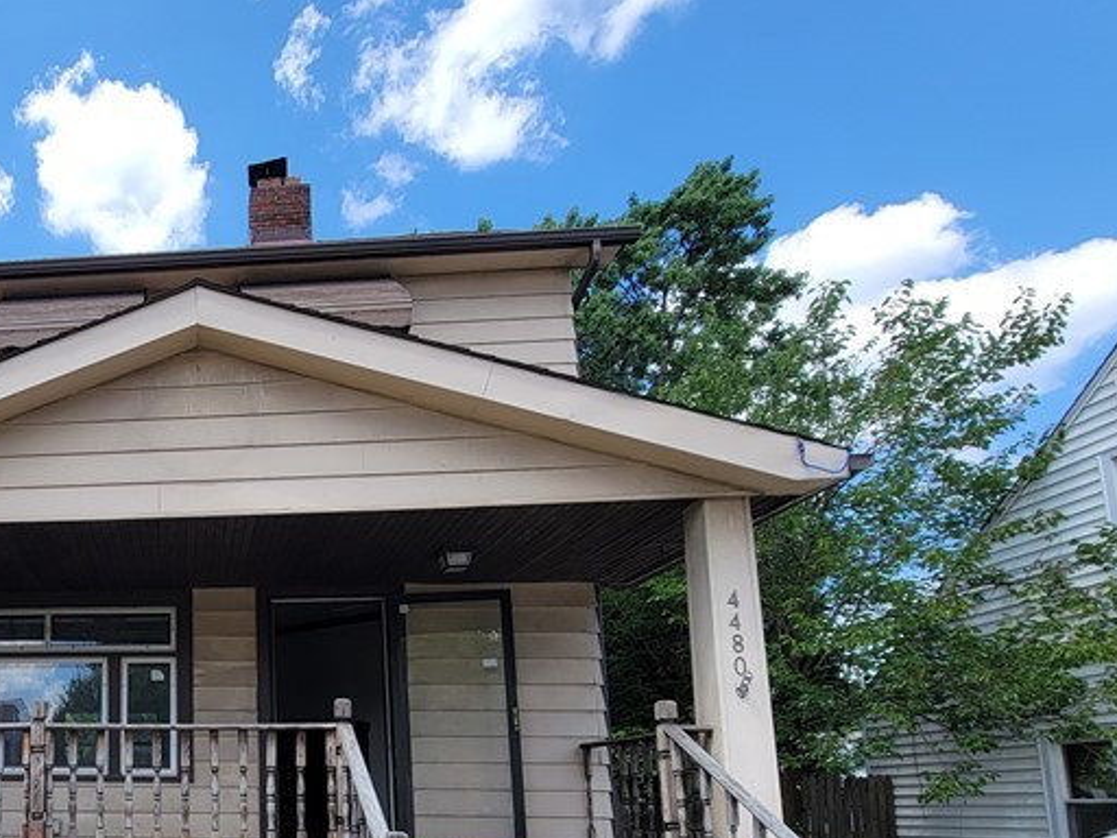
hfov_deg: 56.4
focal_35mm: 26
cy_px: 679
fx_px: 839
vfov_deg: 49.7
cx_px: 79
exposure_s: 1/973
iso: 50
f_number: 2.2
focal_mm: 2.2
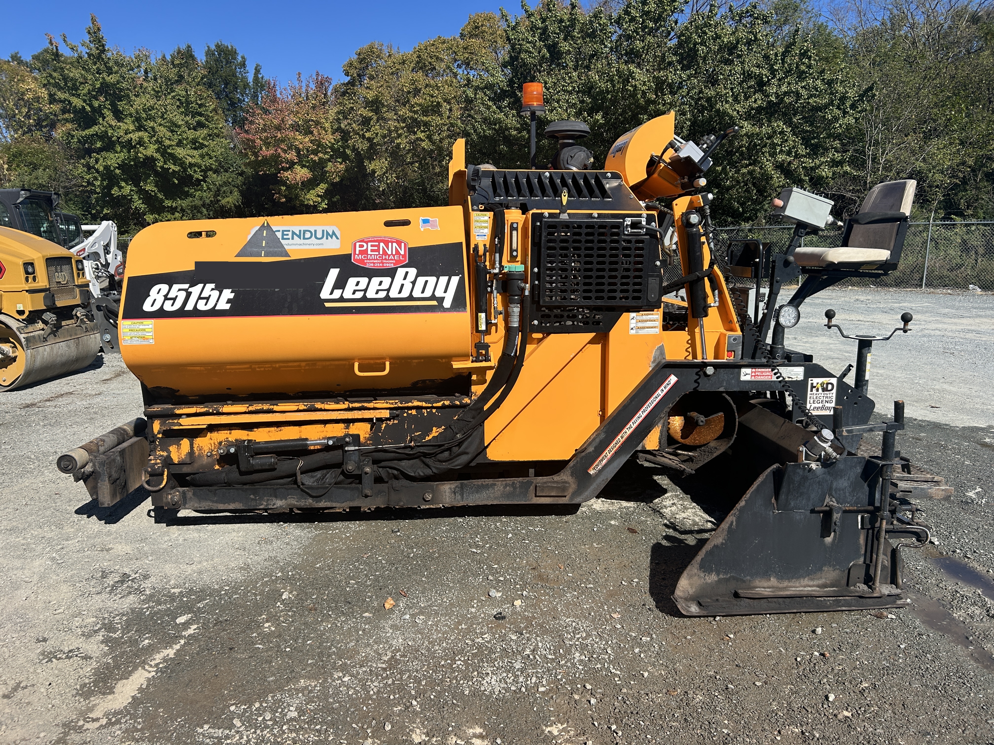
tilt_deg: -10.0
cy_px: 372
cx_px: 497
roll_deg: +1.3
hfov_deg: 67.3
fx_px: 747
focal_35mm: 26
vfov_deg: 53.1
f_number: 1.5
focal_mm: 5.7
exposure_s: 1/4444
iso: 50
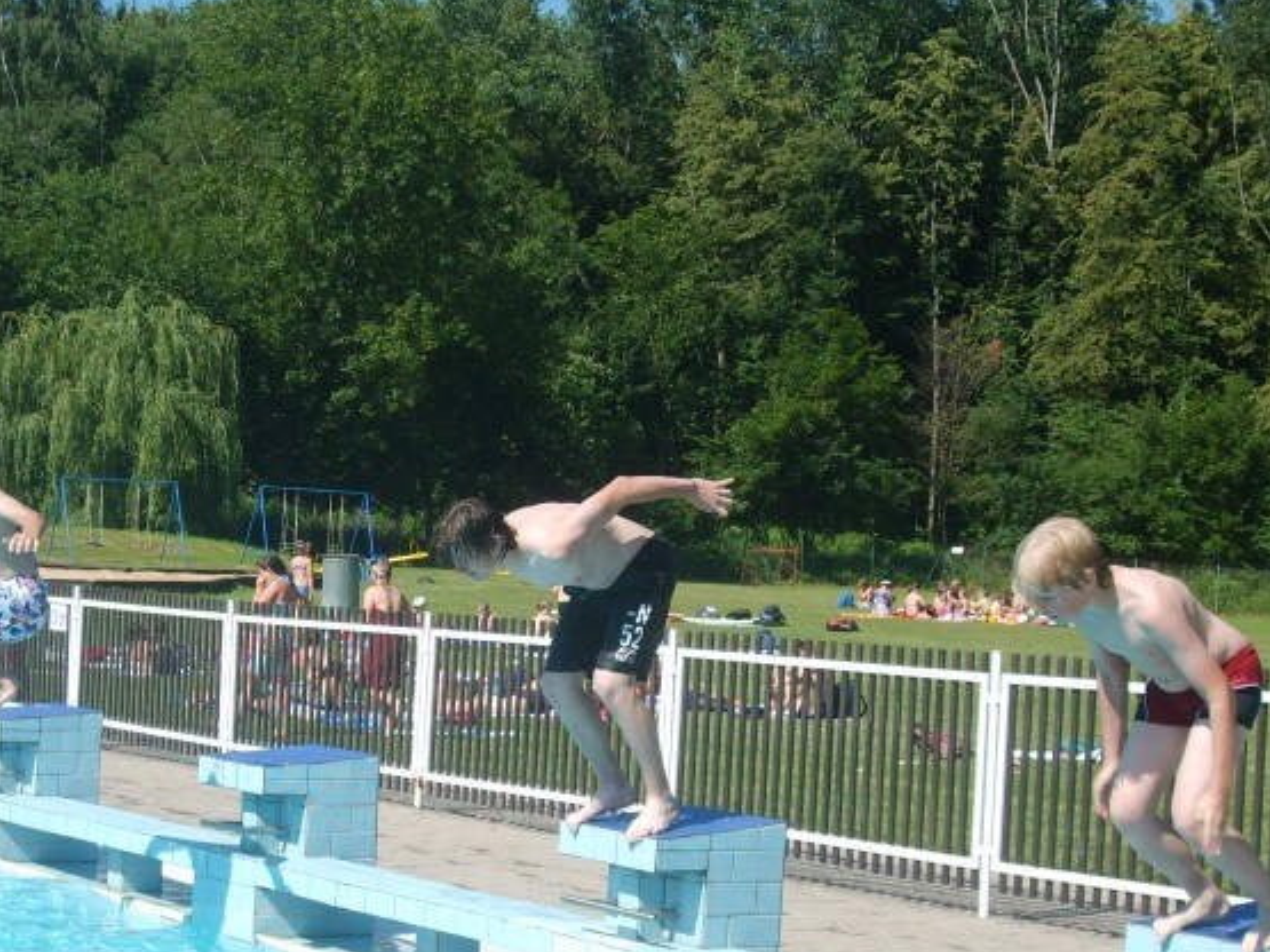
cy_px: 668
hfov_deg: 25.9
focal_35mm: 75
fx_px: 2751
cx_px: 471
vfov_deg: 19.5
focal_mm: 8.7
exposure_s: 1/1000
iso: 50
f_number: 3.3
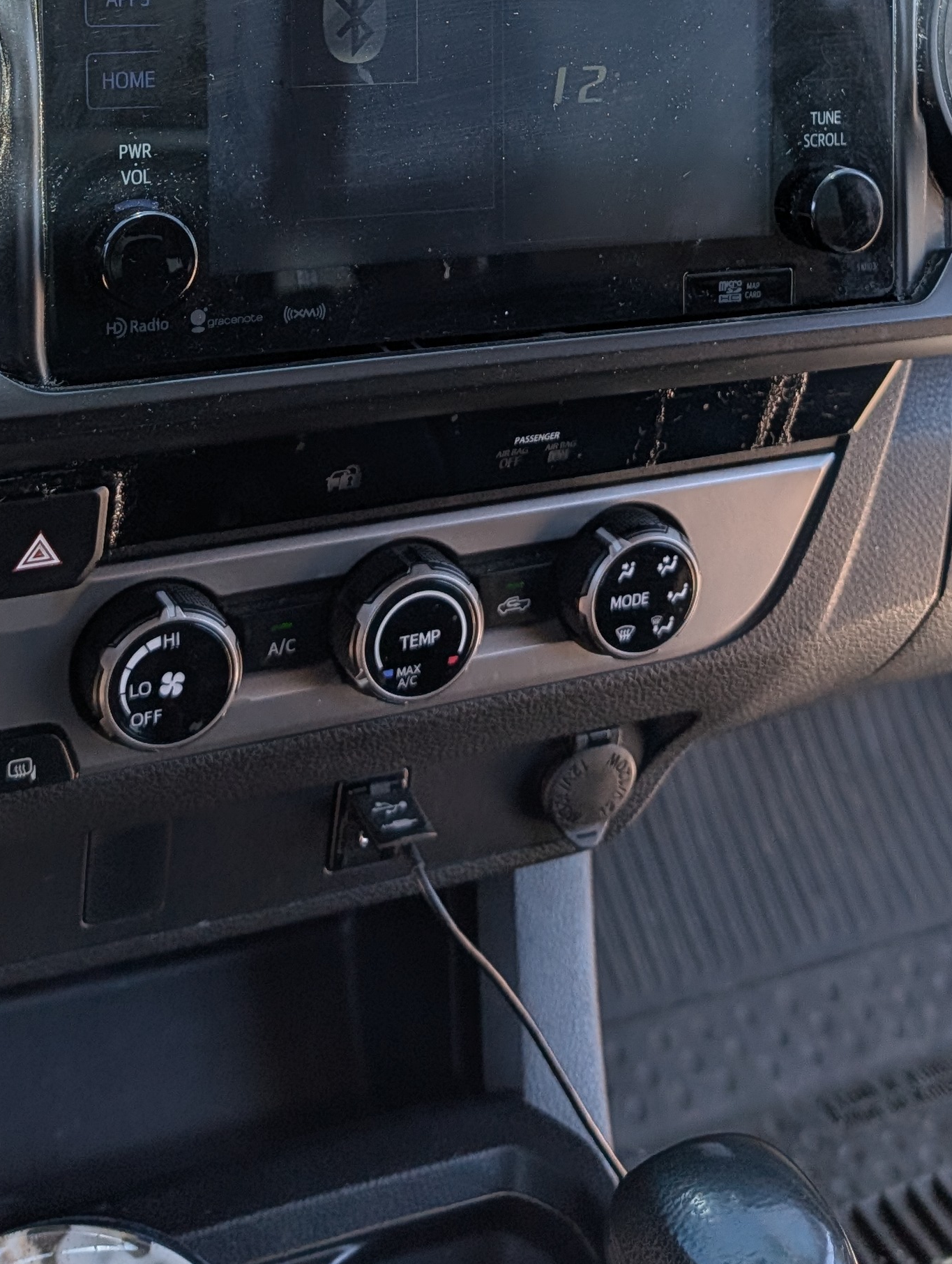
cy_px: 59
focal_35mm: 54
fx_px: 1975
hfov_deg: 27.1
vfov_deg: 33.1
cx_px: 409
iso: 16
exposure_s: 1/346
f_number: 1.68
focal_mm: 6.9
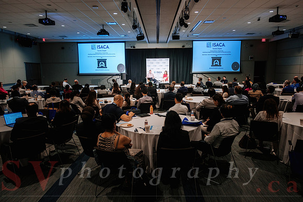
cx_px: 152
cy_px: 101
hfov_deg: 73.7
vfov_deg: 53.2
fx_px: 202
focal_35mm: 24
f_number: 2.8
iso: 800
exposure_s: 1/60
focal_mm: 16
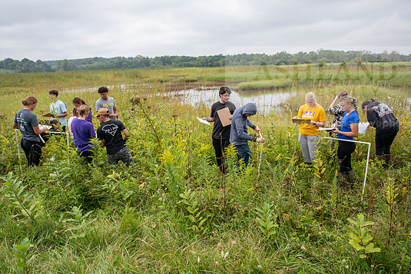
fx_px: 297
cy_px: 139
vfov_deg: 49.6
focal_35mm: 26
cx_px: 202
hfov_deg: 69.4
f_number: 3.5
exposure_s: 1/400
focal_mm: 24
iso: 100
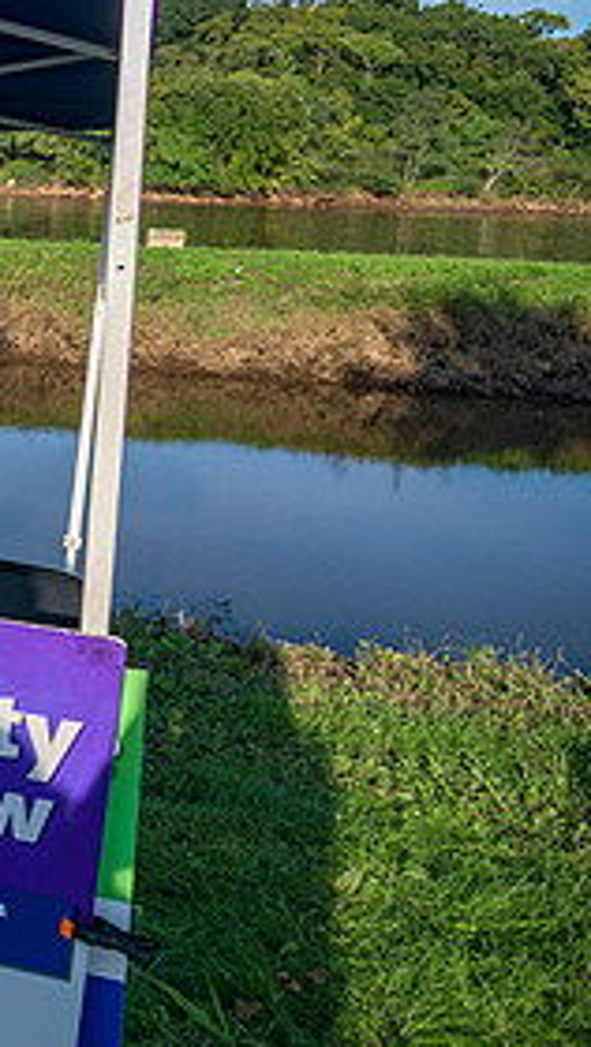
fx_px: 1445
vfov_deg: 39.5
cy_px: 387
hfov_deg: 18.2
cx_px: -479
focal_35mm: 52
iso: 64
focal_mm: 24
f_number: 4
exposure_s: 1/200
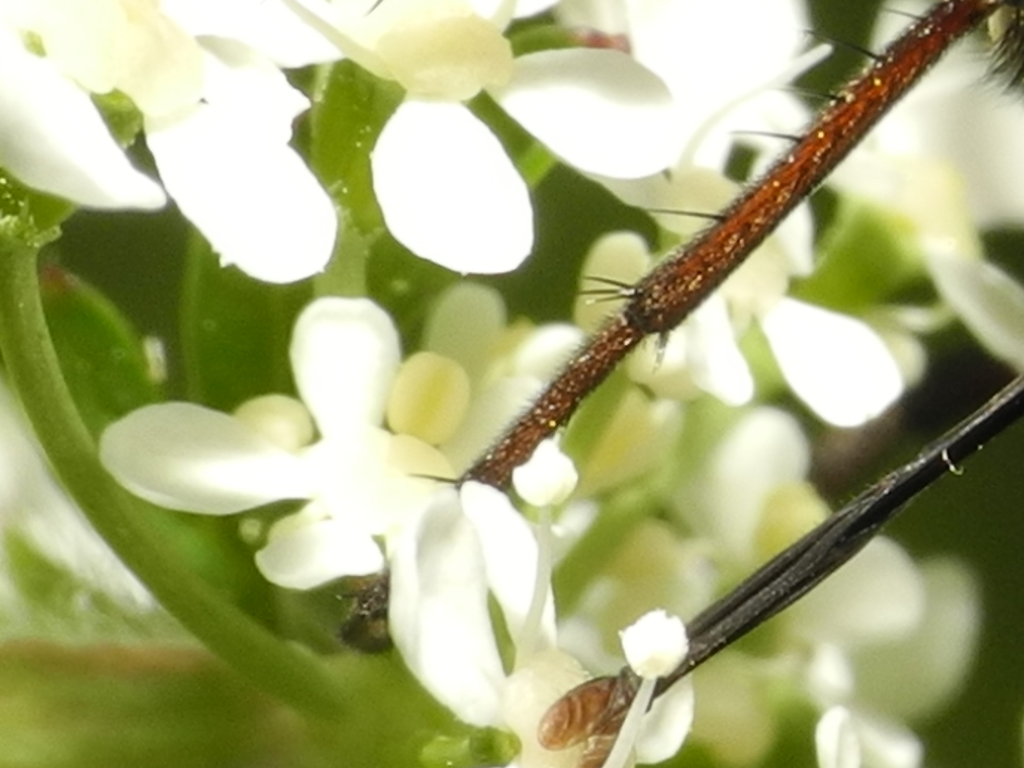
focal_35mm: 716
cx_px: 1347
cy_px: 182
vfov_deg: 2.1
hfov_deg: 2.8
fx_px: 21180
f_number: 8
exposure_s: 1/400
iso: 100
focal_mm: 28.9
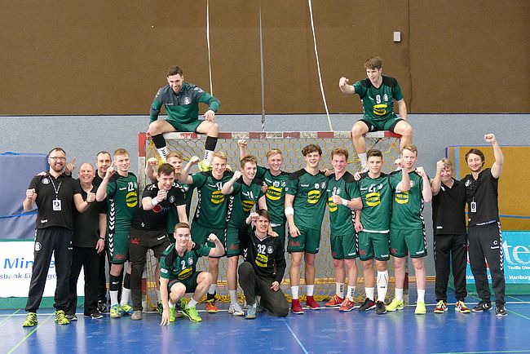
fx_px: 869
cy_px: 177
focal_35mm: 59
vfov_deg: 23.0
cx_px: 265
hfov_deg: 33.9
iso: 1600
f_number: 3.5
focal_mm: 21.41
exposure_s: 1/100
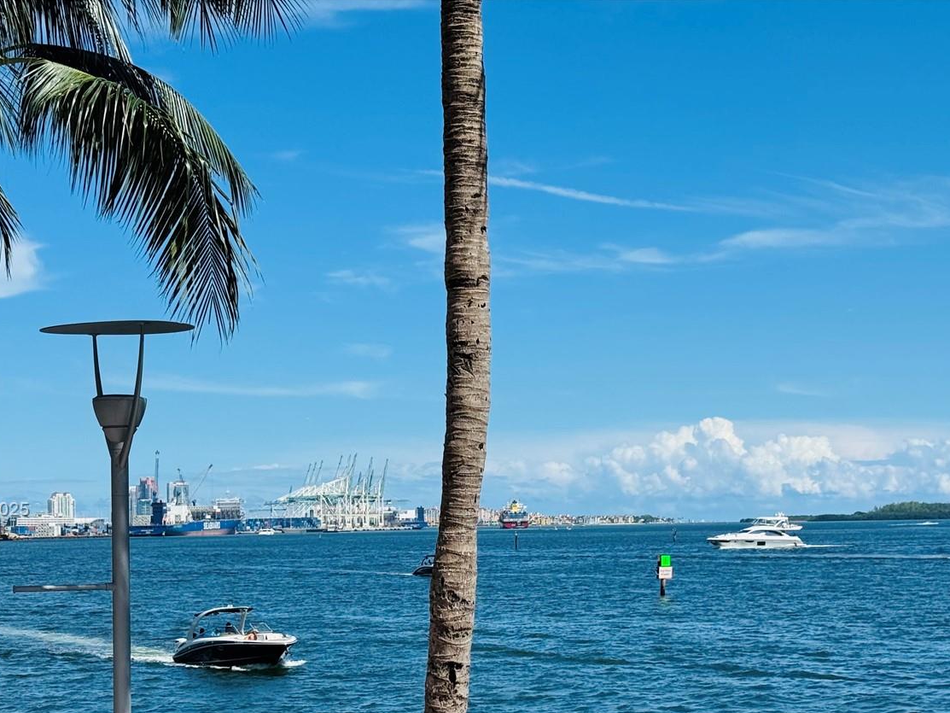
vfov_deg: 21.2
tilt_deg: +1.1
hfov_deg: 28.2
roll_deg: +2.0
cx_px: 439
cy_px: 511
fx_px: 1894
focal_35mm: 69
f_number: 1.78
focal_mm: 6.76
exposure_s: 1/7092
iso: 64
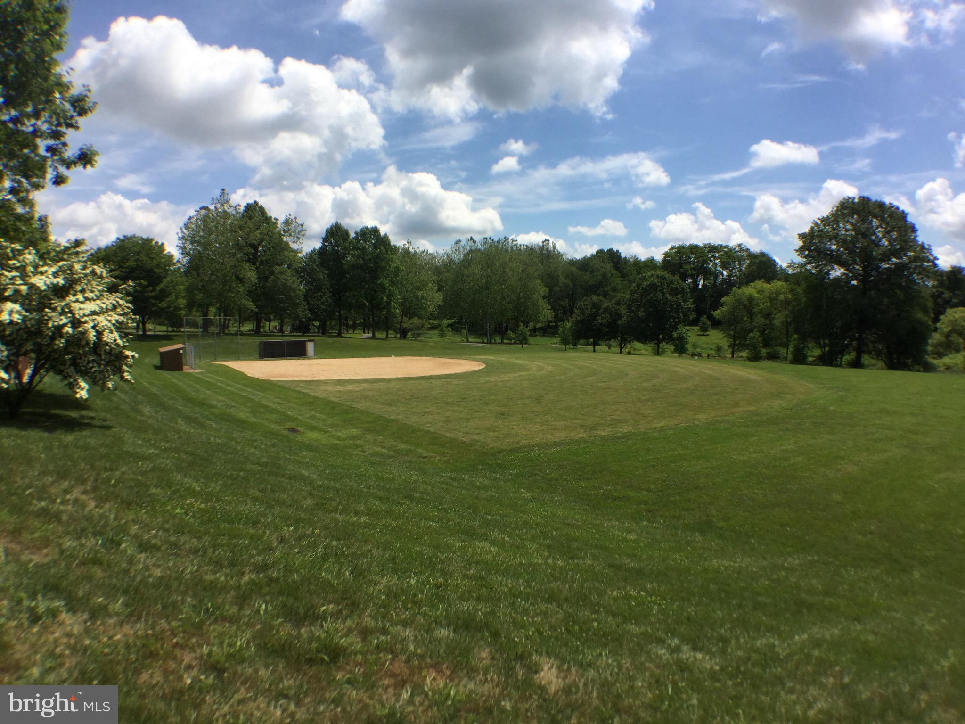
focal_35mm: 31
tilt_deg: -5.0
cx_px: 482
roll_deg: +0.4
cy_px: 362
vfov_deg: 45.4
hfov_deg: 58.4
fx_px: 864
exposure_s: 1/1894
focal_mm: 3.3
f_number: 2.4
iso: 25
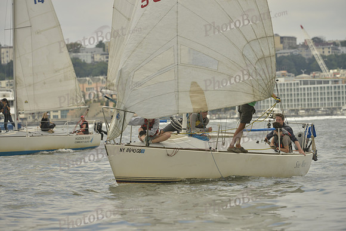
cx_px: 173
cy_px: 116
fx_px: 2499
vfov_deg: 5.3
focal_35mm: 260
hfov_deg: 7.9
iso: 400
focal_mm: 260
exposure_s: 1/1250
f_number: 7.1
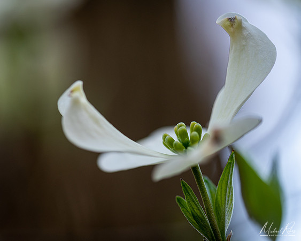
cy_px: 120
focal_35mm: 118
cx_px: 132
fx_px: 1052
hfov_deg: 16.3
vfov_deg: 13.0
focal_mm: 105
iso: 400
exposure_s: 1/180
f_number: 5.6
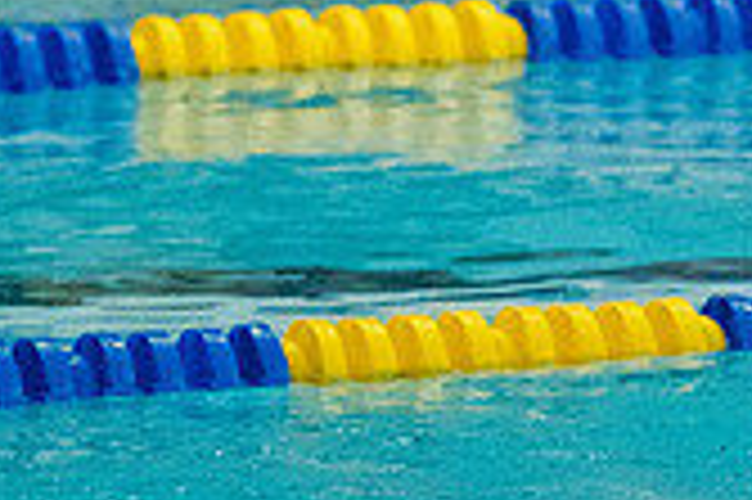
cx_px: 1247
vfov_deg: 1.3
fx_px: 21703
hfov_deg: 2.0
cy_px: 342
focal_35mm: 1040
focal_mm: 200
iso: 10000
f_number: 5
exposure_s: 1/1250
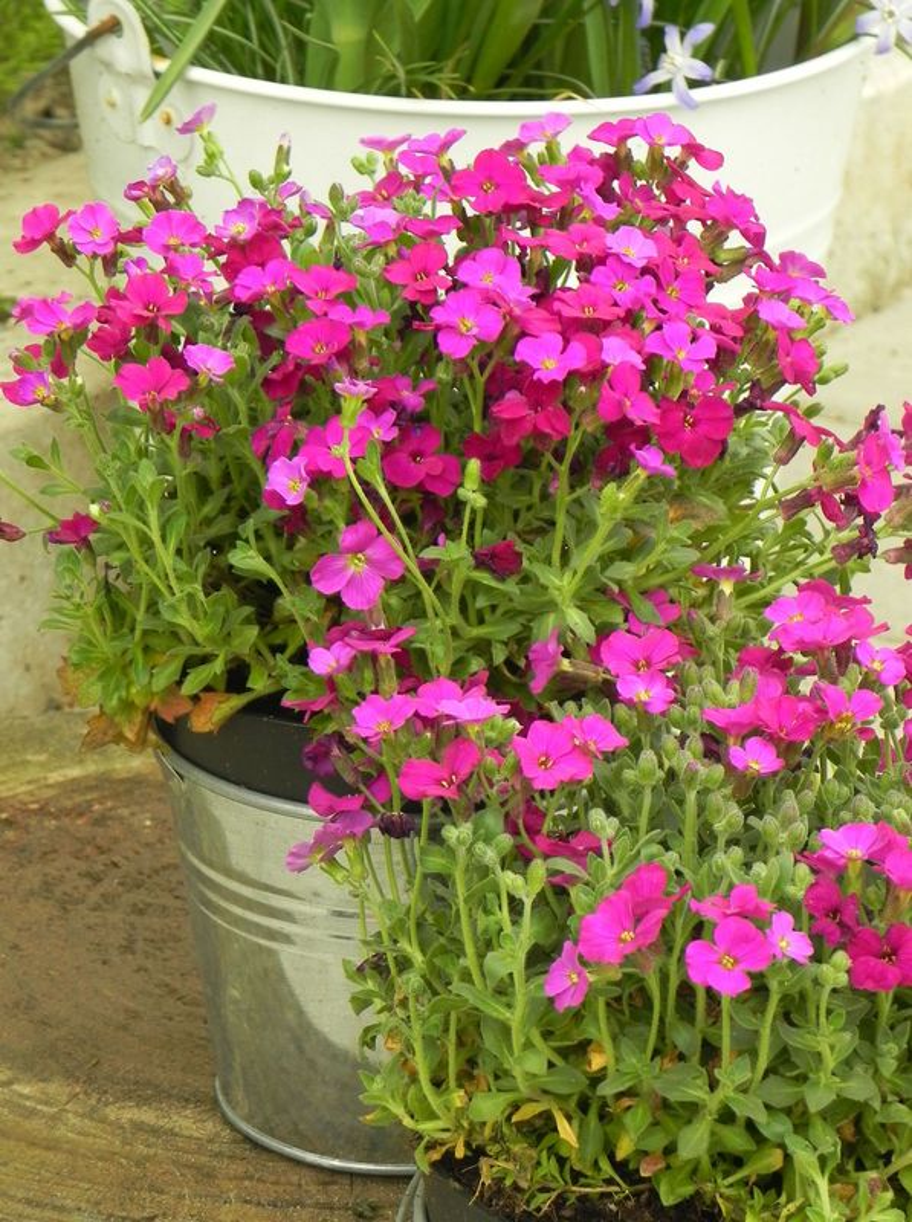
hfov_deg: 12.6
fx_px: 4123
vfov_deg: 16.9
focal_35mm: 117
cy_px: 611
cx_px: 456
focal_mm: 20.8
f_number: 4.5
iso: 160
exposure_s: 1/200
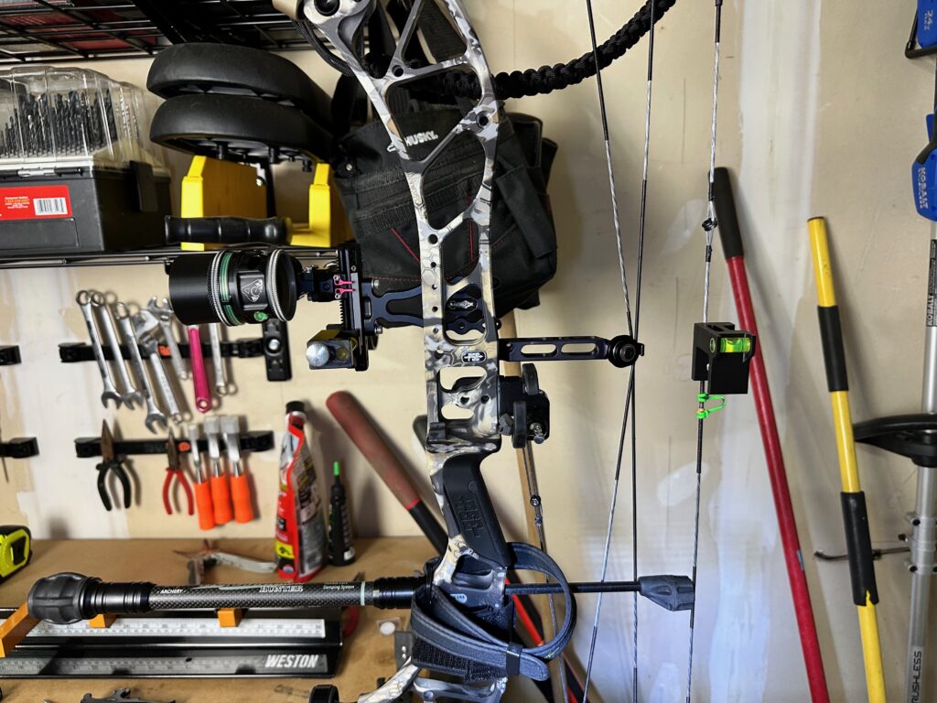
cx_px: 468
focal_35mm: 24
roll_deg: +1.5
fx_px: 650
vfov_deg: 56.8
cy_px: 352
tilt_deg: -12.4
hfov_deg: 71.6
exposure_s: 1/60
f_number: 1.78
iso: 200
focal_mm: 6.86
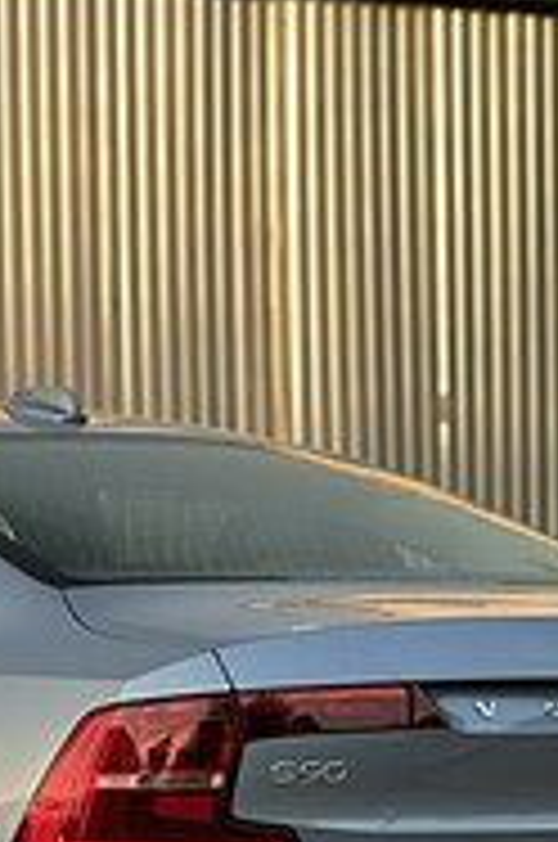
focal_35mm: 235
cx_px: -166
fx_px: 5484
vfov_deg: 8.7
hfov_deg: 5.8
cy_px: 810
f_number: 2.8
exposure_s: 1/99
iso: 100
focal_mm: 9
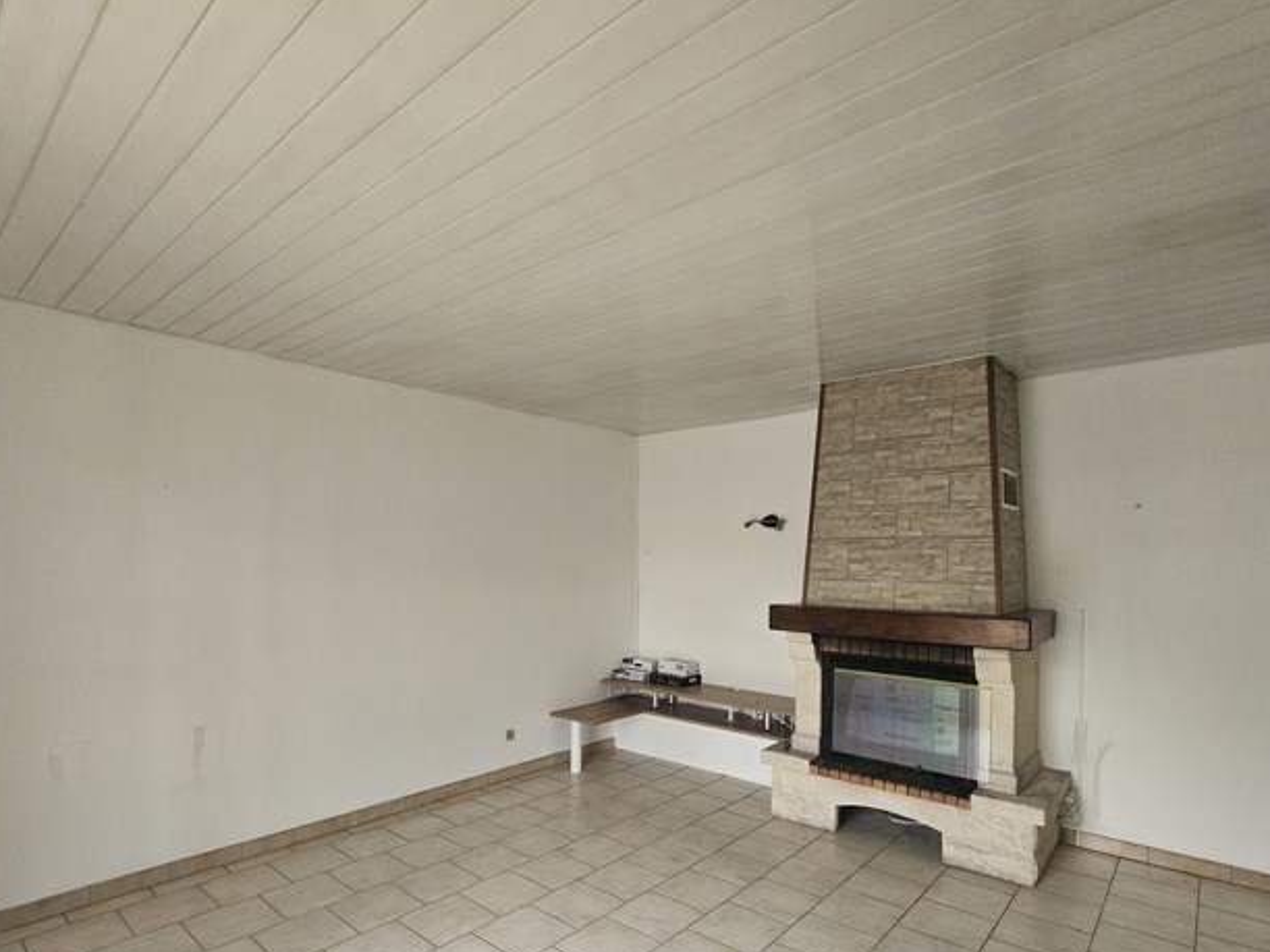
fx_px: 624
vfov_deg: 73.9
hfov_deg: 91.0
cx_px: 606
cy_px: 572
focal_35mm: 17
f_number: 2.2
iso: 320
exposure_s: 1/40
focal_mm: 2.2
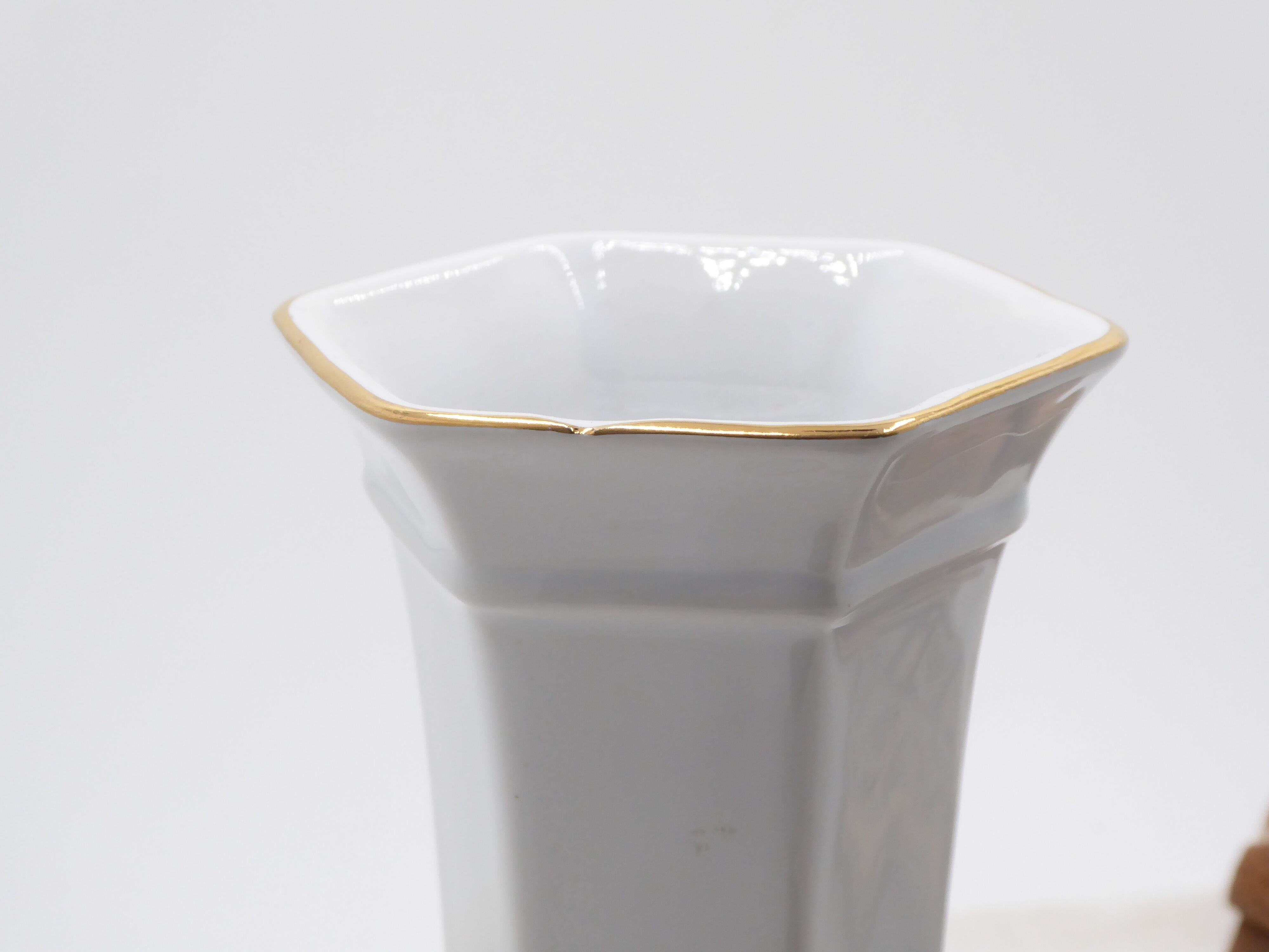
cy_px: 476
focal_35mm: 65
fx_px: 2383
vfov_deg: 22.6
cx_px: 634
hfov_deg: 29.8
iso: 250
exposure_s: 1/60
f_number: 4.3
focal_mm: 10.9
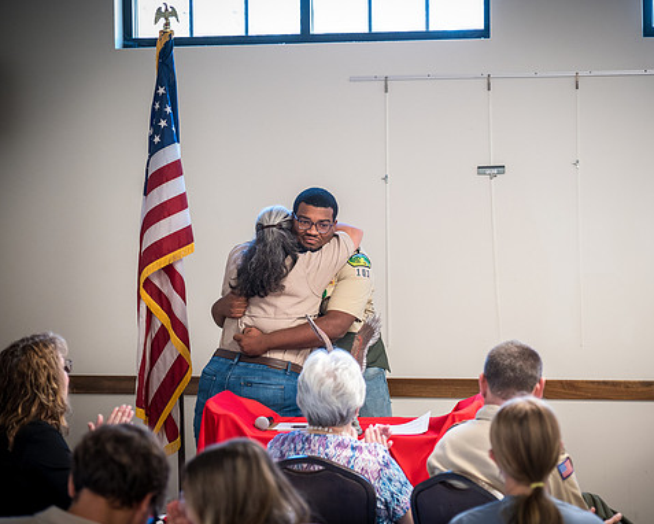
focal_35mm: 98
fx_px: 1898
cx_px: 363
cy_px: 263
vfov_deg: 15.7
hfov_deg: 19.5
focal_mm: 86
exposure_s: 1/100
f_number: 4
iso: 3200
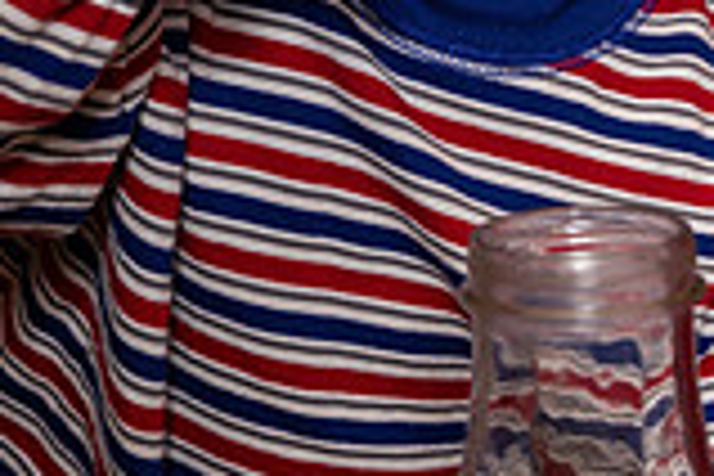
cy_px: -74
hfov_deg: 16.7
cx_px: 727
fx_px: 2380
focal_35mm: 120
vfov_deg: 11.2
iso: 250
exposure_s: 1/250
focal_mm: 33
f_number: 4
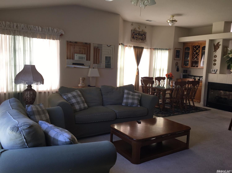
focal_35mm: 29
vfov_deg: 48.2
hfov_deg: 61.7
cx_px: 116
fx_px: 194
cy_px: 86
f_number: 2.2
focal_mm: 4.15
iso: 25
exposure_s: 1/40
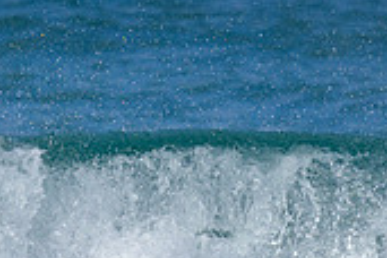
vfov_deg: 0.4
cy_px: 398
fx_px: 39976
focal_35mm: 3719
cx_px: -4
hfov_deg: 0.6
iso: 320
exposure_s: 1/2000
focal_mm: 800
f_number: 6.3
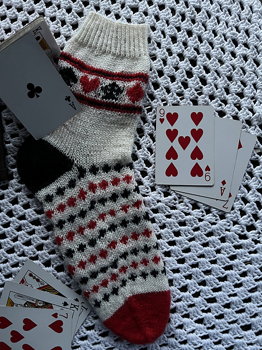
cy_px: 175
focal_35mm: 26
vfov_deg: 67.3
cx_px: 131
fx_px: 262
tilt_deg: -84.6
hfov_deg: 53.1
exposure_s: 1/32
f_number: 1.5
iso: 640
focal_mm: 5.7
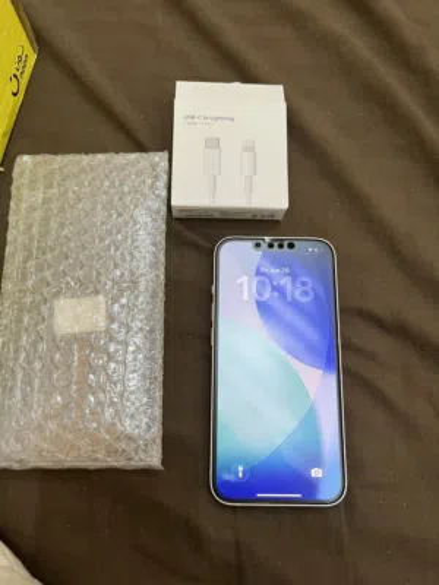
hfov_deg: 53.1
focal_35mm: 26
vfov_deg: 67.3
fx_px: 440
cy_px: 292
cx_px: 220
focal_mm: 5.1
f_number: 1.6
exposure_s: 1/60
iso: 160
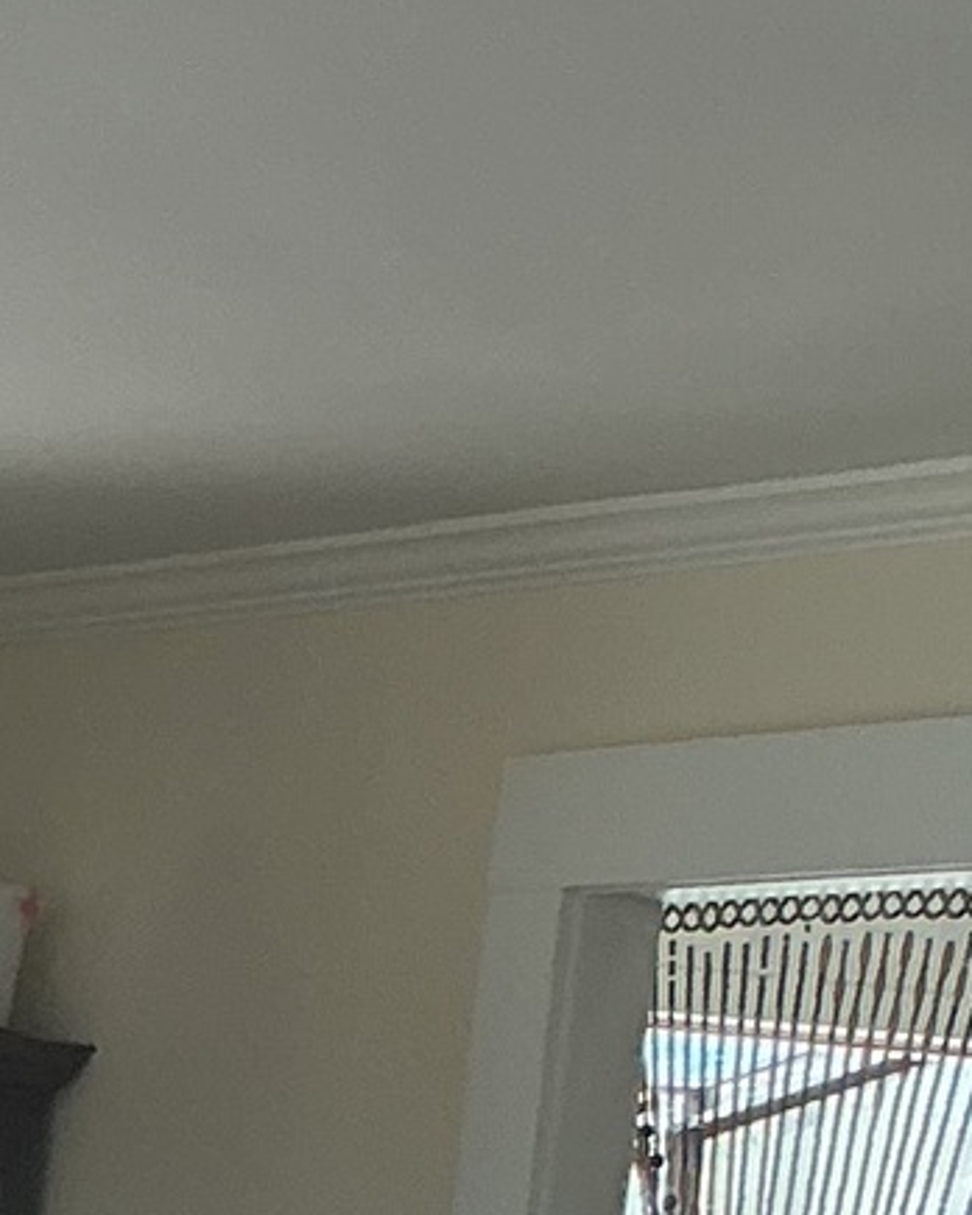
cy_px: 2466
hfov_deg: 9.5
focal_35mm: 150
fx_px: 5394
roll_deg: -2.0
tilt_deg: -12.2
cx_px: -1095
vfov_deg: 11.5
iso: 40
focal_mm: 3
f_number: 1.8
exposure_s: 1/120
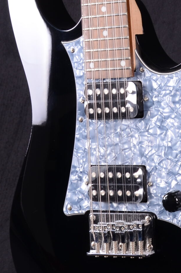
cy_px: 54
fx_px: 1000
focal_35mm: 132
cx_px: 233
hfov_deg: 10.1
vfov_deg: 15.5
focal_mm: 32
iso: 200
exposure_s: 1/200
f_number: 11
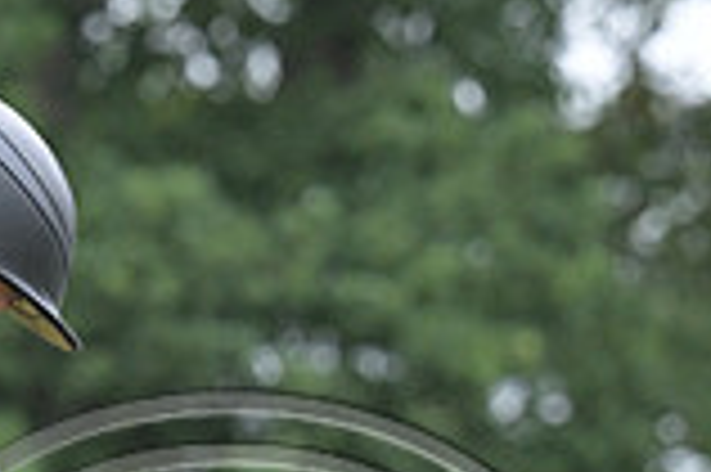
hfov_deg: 4.7
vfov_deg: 3.1
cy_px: 789
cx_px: 180
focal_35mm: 441
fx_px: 8701
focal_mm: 120
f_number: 4
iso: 2500
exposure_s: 1/1250
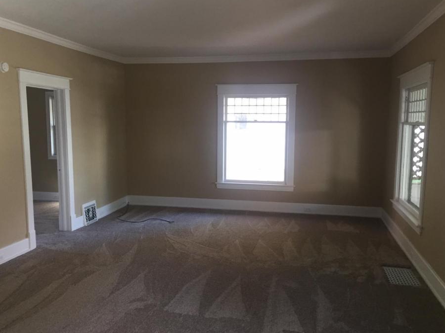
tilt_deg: -10.6
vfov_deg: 42.9
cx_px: 214
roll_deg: -0.4
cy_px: 176
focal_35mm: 33
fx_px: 424
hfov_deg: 55.3
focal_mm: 4.15
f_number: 2.2
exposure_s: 1/30
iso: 100
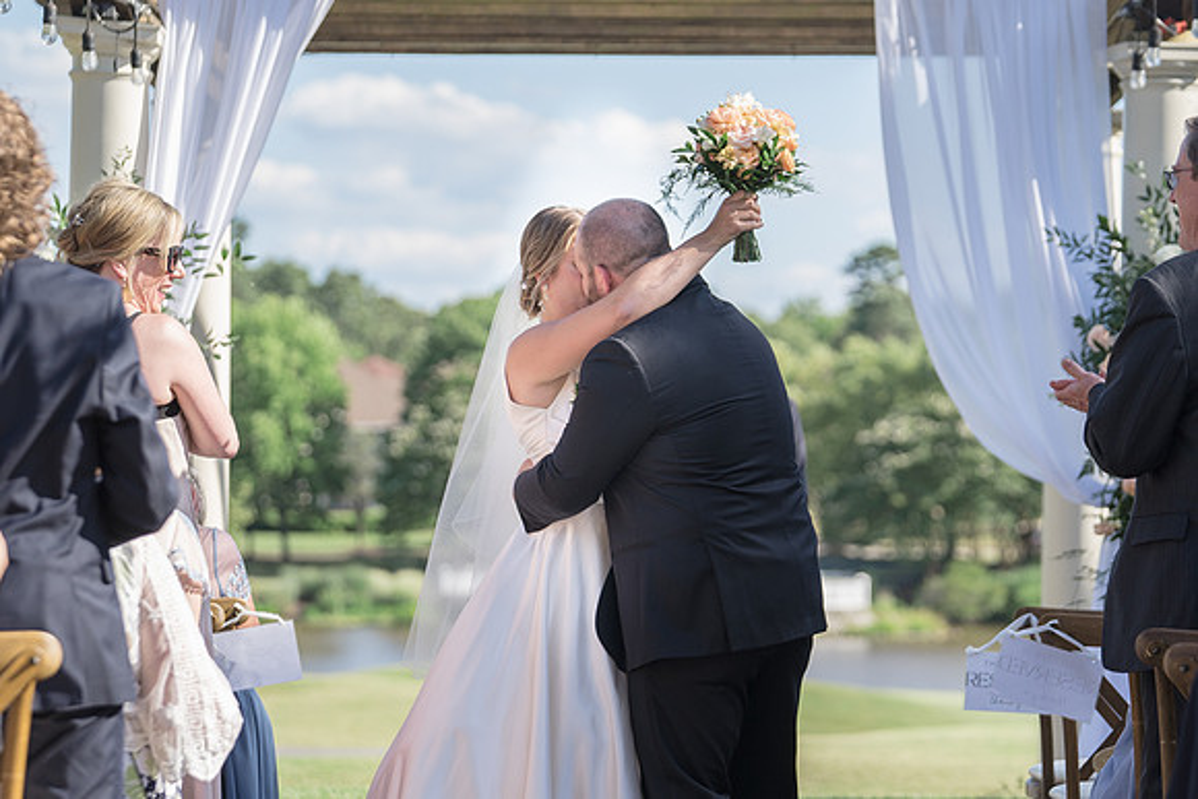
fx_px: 4740
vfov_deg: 9.6
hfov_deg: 14.4
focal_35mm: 142
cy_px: 455
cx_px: 617
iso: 100
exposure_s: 1/500
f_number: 4
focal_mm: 119
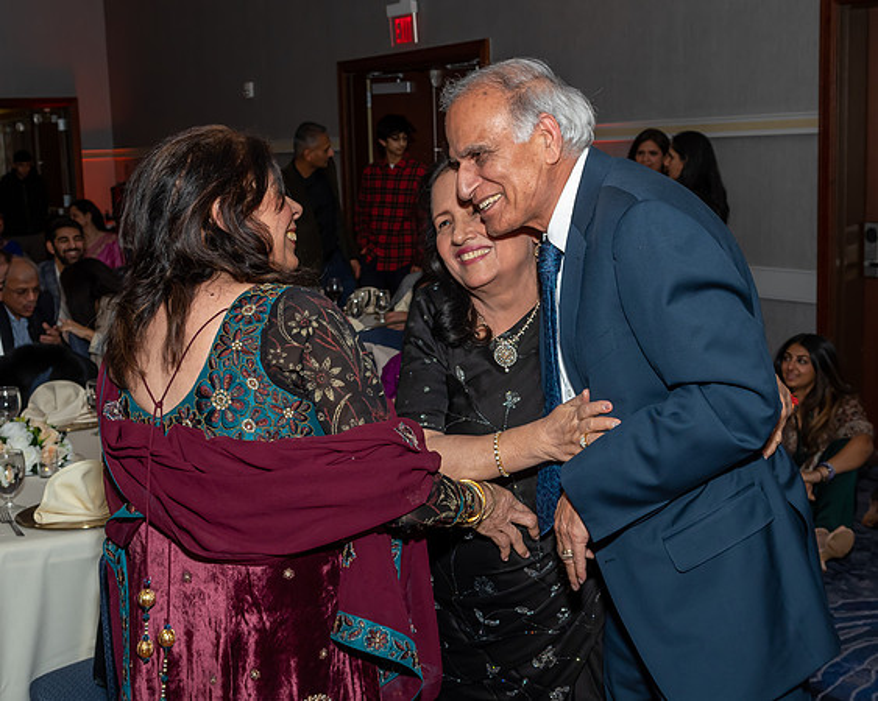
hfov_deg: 34.2
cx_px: 410
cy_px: 365
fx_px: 1427
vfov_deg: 27.6
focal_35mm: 55
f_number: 6.3
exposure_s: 1/250
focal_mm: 26
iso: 500
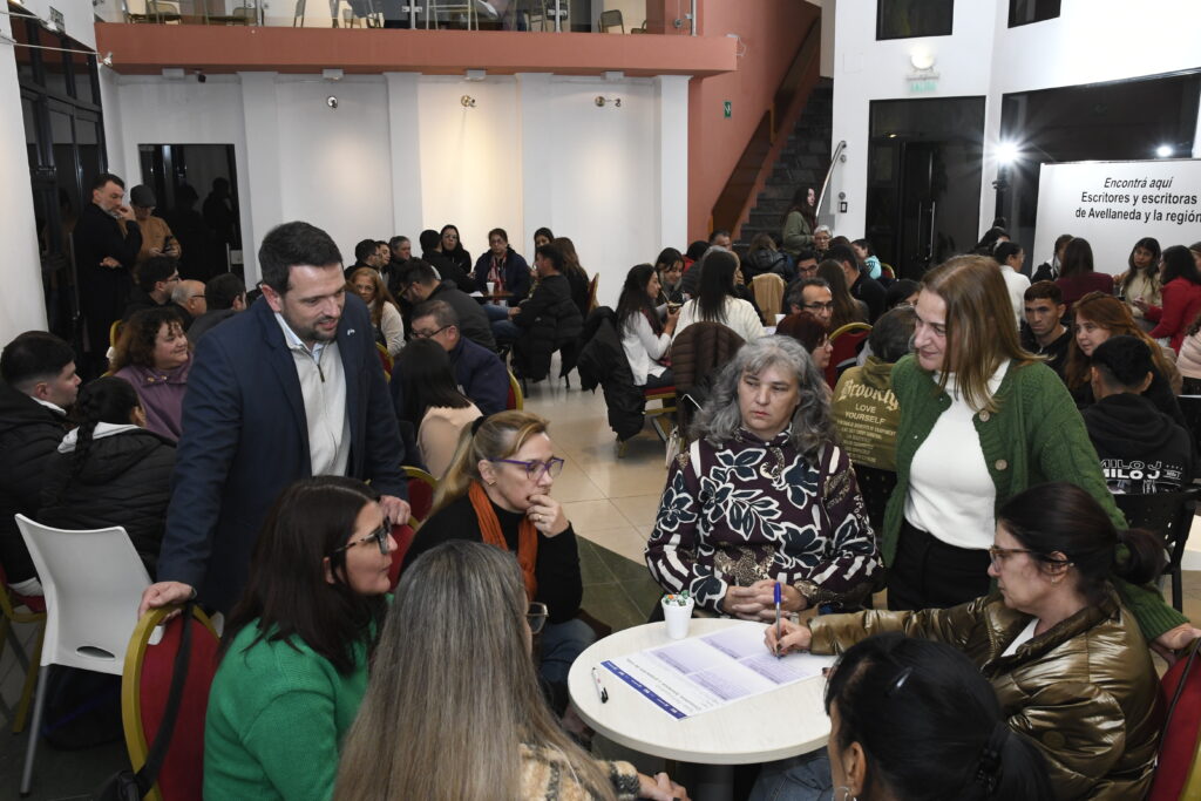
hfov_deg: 57.2
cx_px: 600
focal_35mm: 33
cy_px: 400
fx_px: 1101
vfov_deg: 40.0
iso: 2000
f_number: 9
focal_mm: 22
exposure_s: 1/125
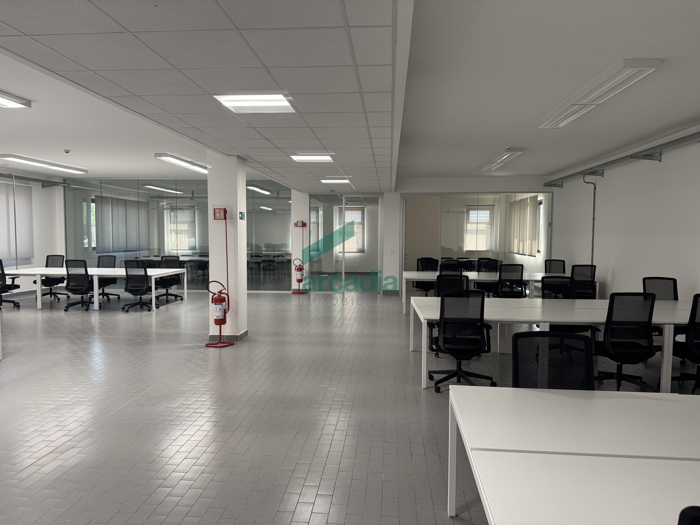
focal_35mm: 24
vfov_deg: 56.8
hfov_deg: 71.6
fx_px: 485
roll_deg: -0.2
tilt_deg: -3.0
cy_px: 262
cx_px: 350
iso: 160
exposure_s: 1/119
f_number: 1.78
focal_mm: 6.76
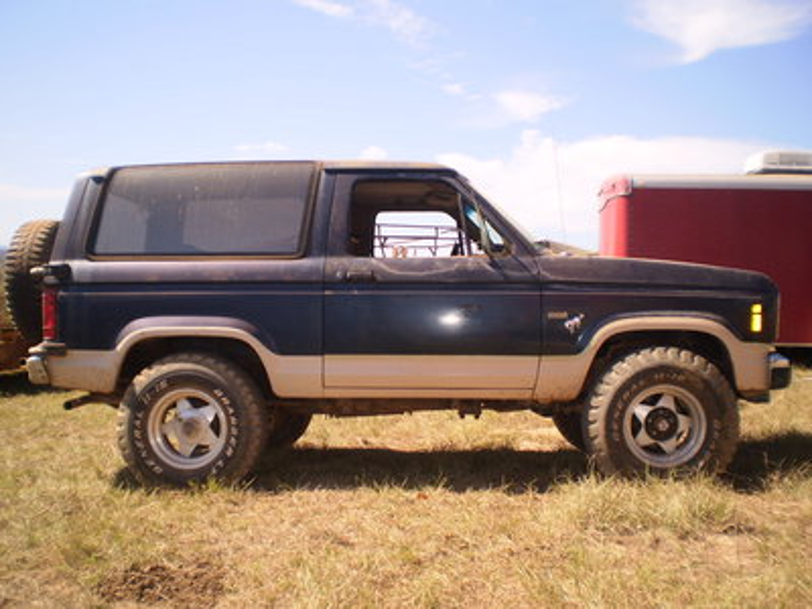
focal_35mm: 36
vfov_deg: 39.7
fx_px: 844
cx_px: 406
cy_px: 304
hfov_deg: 51.4
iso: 64
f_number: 3.1
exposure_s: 1/1000
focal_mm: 6.3
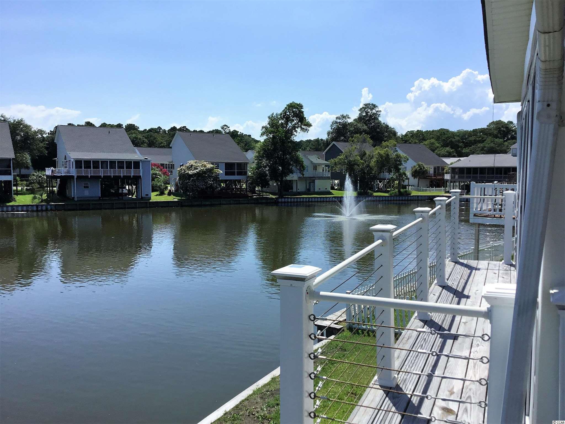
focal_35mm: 31
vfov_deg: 45.4
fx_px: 506
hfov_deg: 58.4
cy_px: 212
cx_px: 282
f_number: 2.4
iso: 25
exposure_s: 1/1894
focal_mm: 3.3
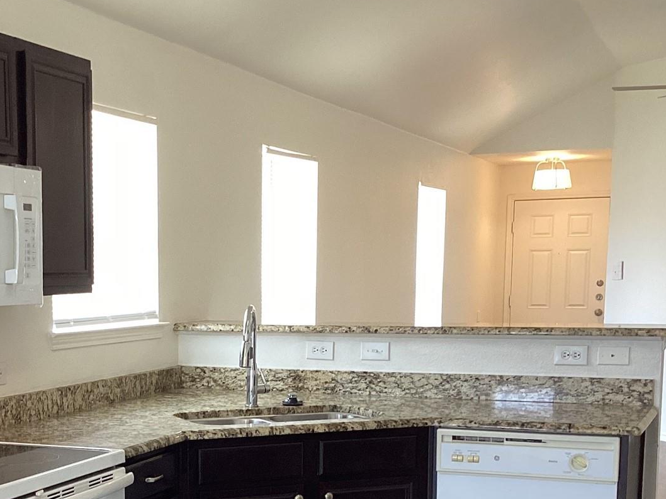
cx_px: 179
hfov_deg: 31.7
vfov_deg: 23.9
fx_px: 1155
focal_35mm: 60
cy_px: 434
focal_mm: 3.3
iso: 125
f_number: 2.4
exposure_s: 1/60
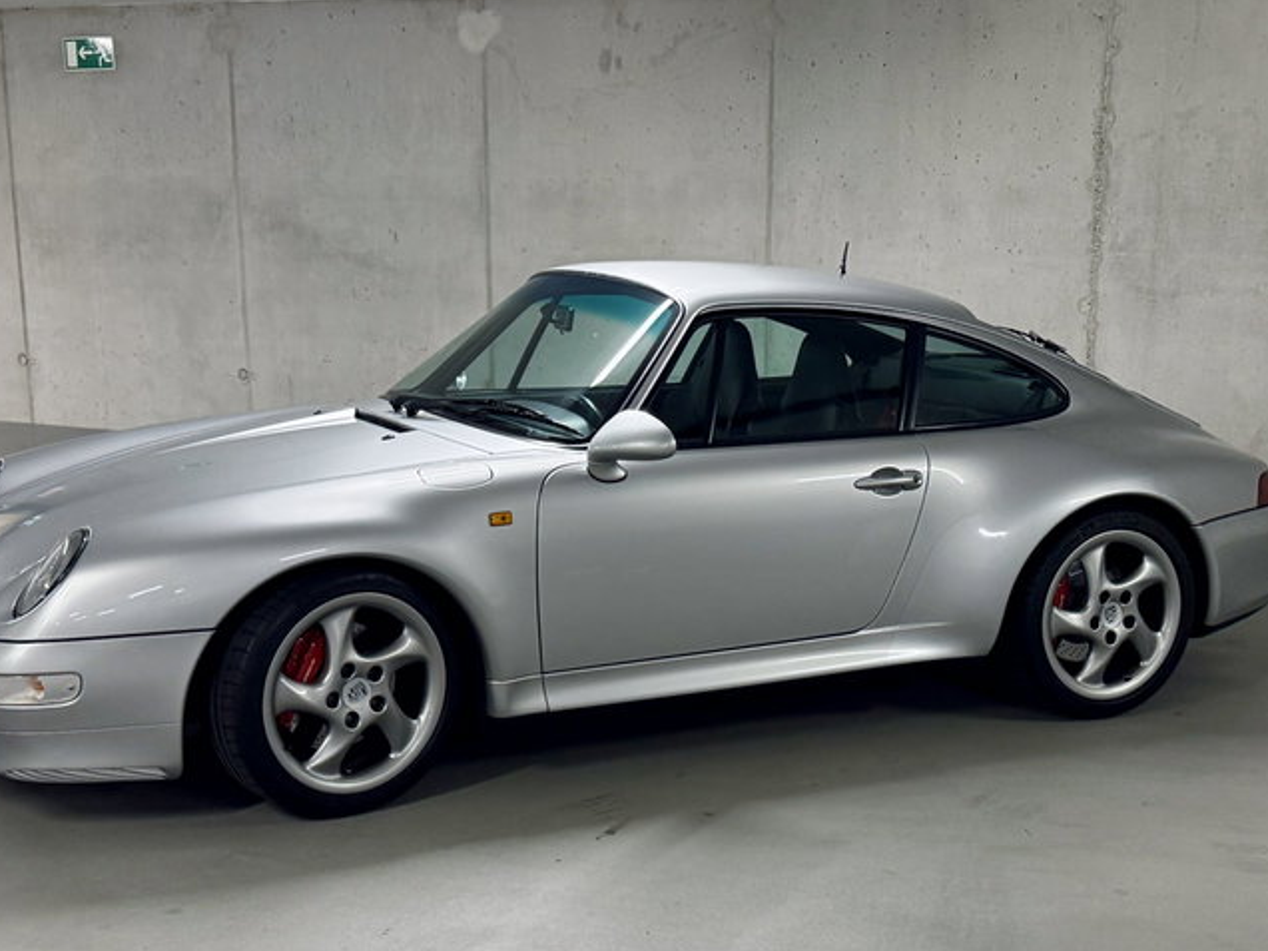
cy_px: 399
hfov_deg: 61.6
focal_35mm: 29
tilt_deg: -11.5
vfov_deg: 48.0
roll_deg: -1.9
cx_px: 580
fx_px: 1062
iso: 250
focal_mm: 6.76
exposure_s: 1/100
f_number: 1.78
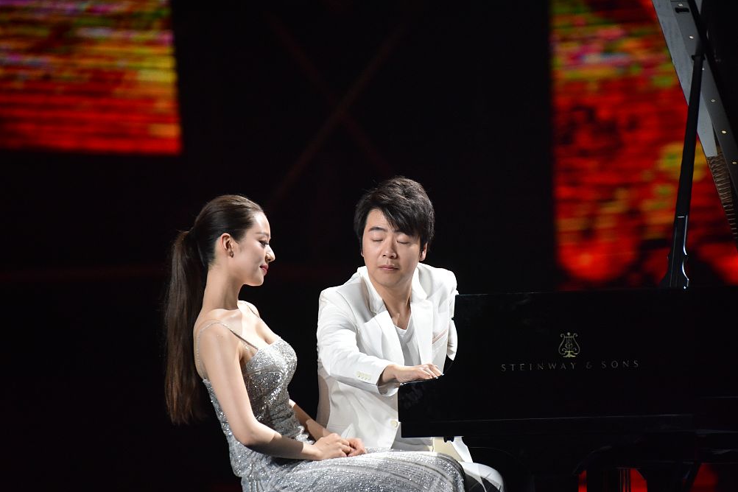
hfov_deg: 4.1
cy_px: 294
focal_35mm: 503
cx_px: 441
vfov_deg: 2.7
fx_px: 10311
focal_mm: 420
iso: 4000
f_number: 4
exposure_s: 1/2500
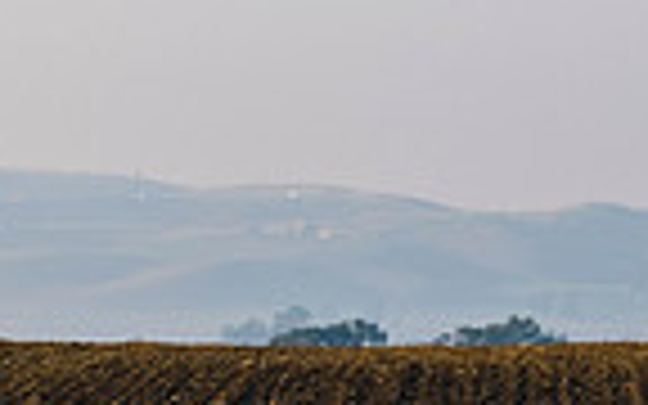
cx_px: 783
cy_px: 529
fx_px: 9237
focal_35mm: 523
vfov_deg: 2.5
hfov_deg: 4.0
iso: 200
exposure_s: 1/100
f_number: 11
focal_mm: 85
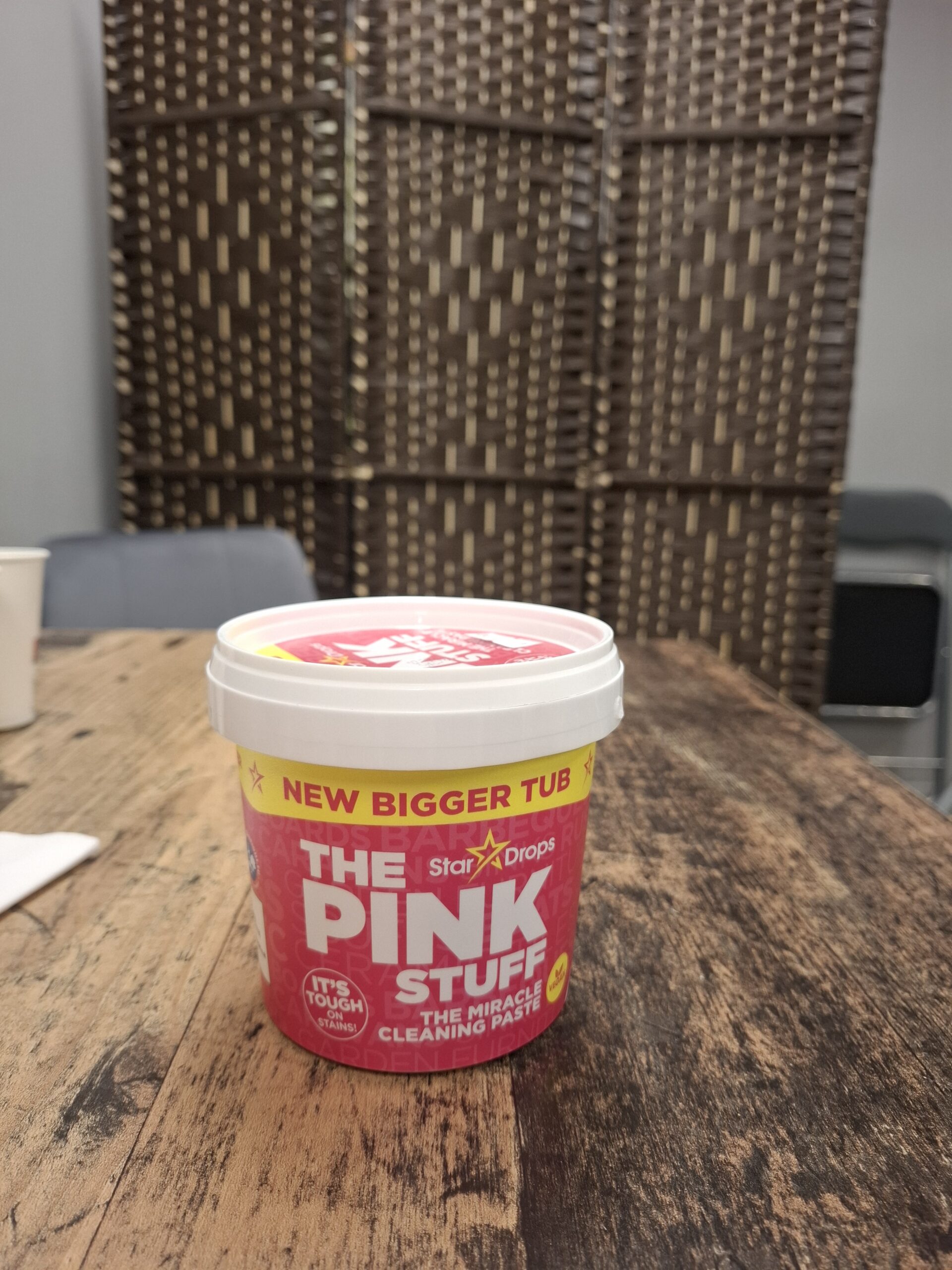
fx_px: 843
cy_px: 635
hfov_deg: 58.9
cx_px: 476
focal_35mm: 23
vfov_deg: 73.9
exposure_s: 1/50
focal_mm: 5.54
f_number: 1.8
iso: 200
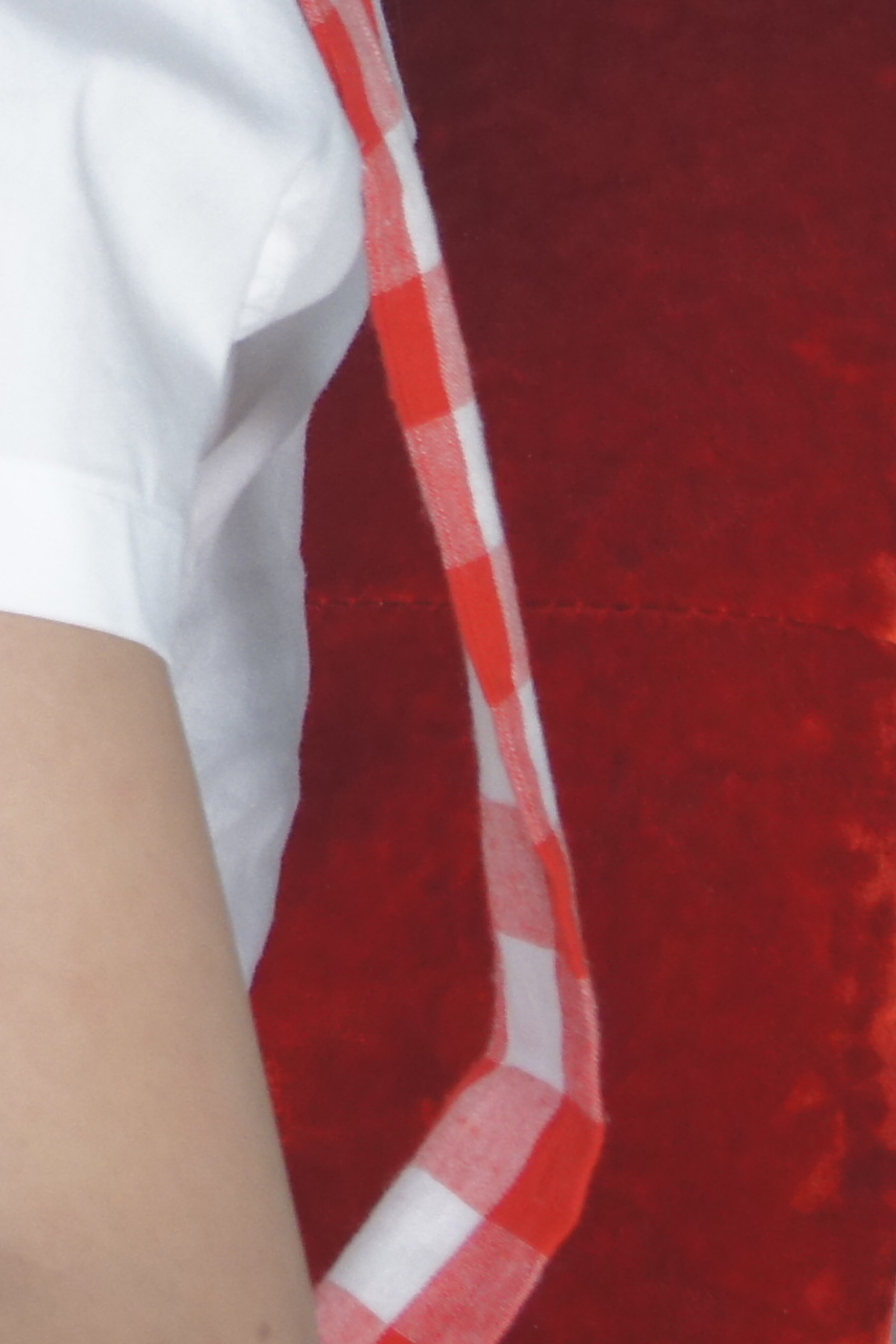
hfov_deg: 4.3
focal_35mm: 316
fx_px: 11793
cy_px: -299
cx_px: -1266
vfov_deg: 6.5
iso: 800
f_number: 5.6
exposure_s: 1/125
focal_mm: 55
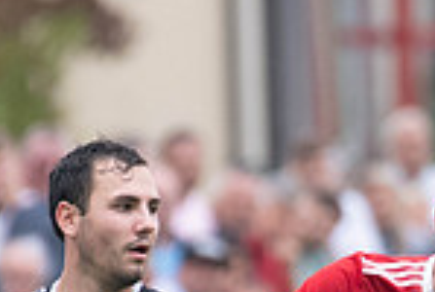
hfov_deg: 1.0
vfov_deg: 0.7
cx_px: 397
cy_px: 487
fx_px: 24433
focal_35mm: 2018
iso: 1600
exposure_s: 1/1600
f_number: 5.6
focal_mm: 410
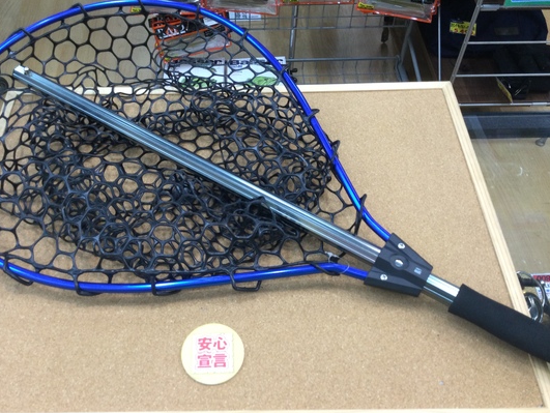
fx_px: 556
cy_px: 194
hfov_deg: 52.5
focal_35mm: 35
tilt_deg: -52.5
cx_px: 240
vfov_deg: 40.7
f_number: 2.4
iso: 64
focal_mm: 3.3
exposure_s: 1/30
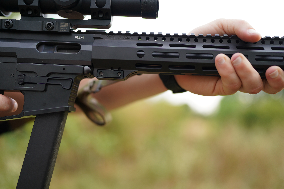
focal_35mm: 35
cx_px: 142
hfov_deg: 54.4
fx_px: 276
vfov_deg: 37.9
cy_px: 94
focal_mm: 35
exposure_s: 1/400
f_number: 1.4
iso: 100
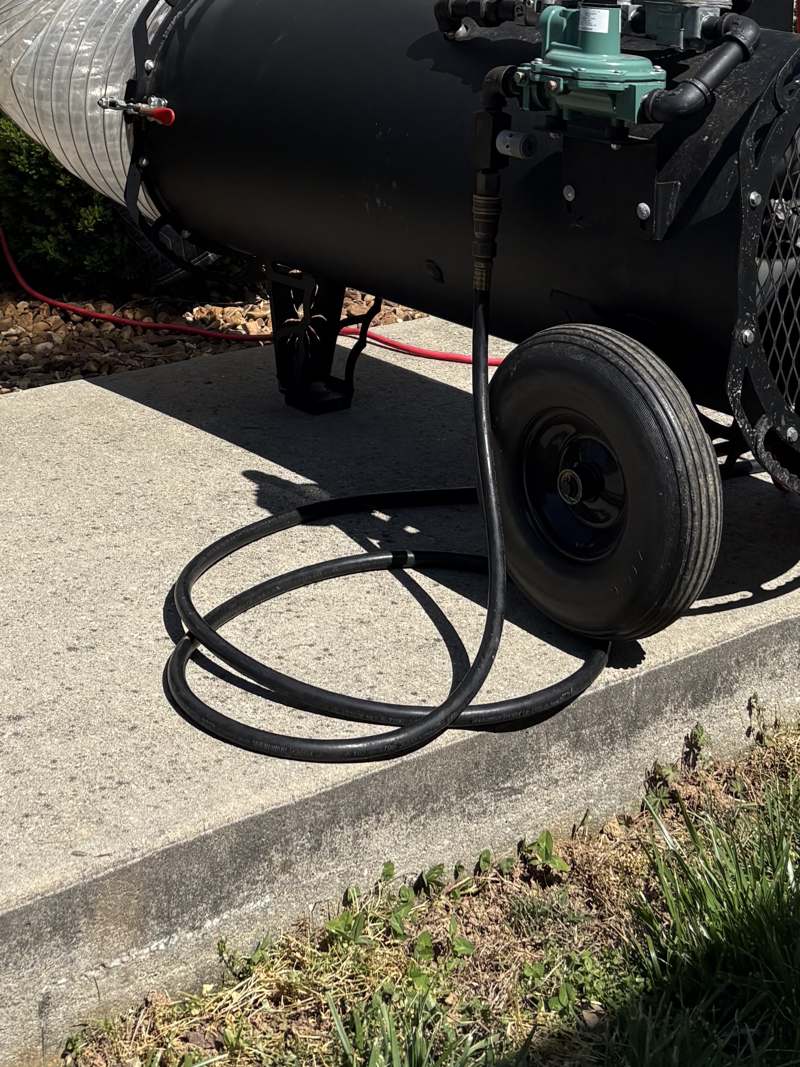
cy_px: -103
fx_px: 1880
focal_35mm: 61
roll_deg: +0.5
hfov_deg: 24.0
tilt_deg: -2.0
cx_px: 351
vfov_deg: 28.8
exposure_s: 1/5348
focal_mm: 5.96
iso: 50
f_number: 1.6
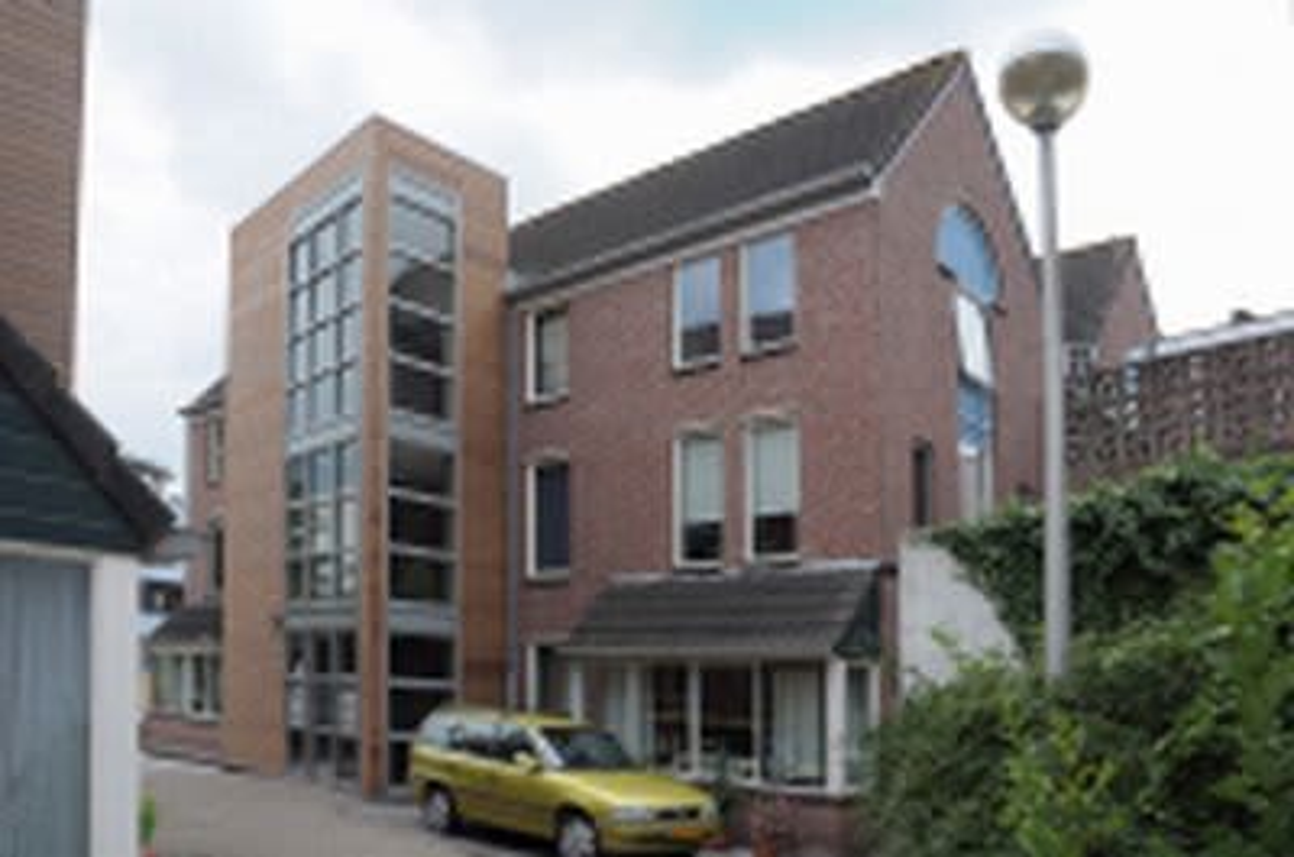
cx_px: 647
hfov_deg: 67.5
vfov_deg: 47.7
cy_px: 428
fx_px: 969
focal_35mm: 27
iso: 200
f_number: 8
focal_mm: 18
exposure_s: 1/250
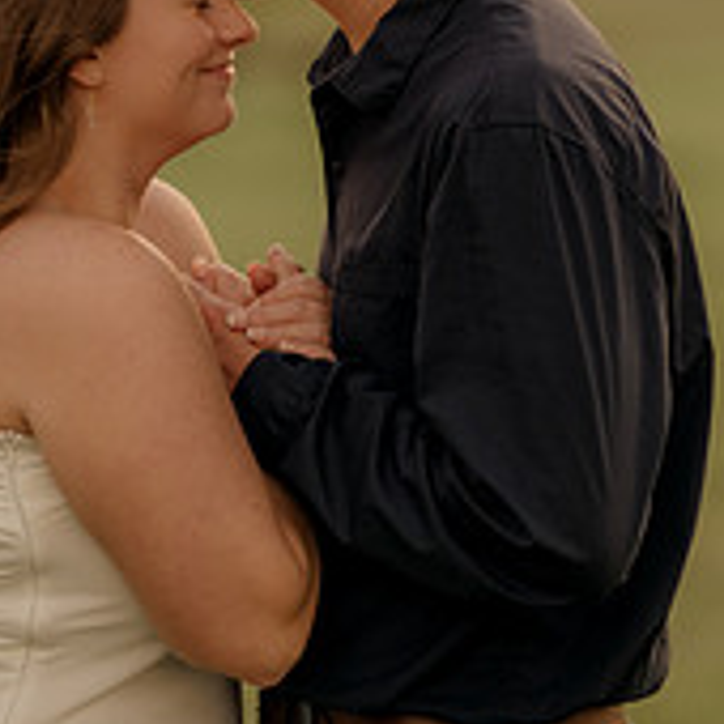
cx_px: 353
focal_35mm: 286
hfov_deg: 6.1
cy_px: 64
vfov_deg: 6.1
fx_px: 6768
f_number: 1.8
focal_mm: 85
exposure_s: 1/80
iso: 100
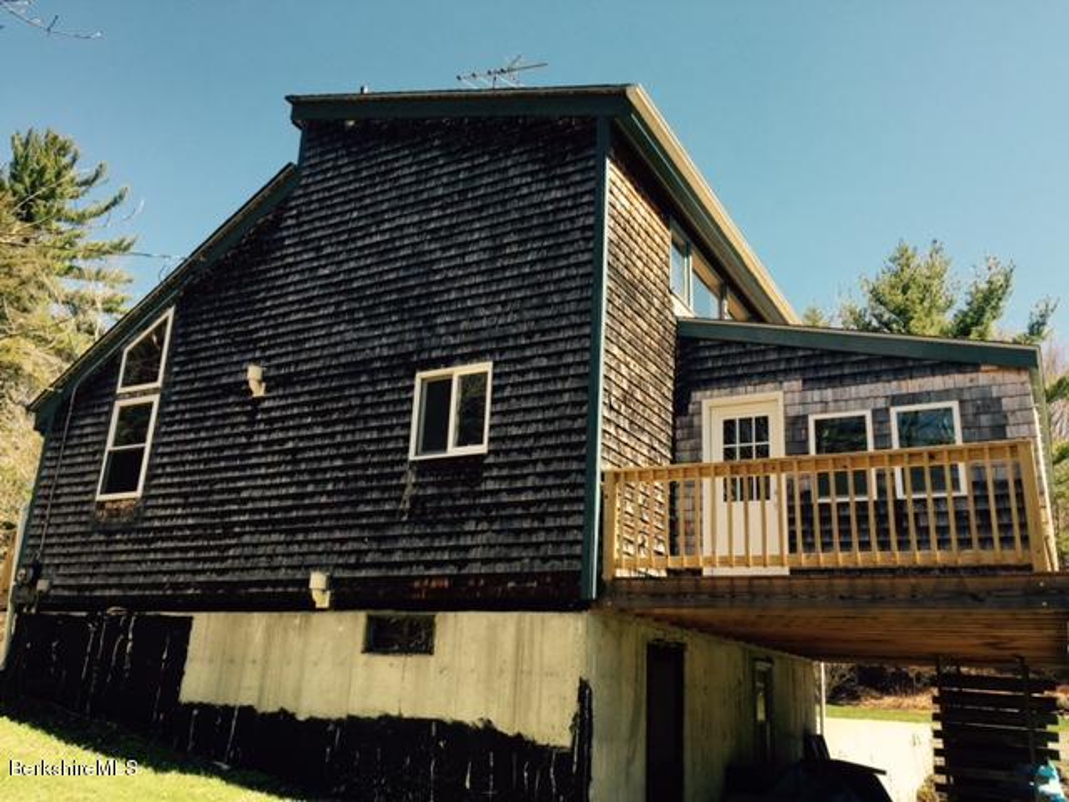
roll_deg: -3.1
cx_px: 534
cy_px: 401
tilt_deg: +16.4
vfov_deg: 48.2
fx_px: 896
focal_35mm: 29
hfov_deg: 61.7
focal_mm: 4.15
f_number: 2.2
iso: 32
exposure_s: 1/599
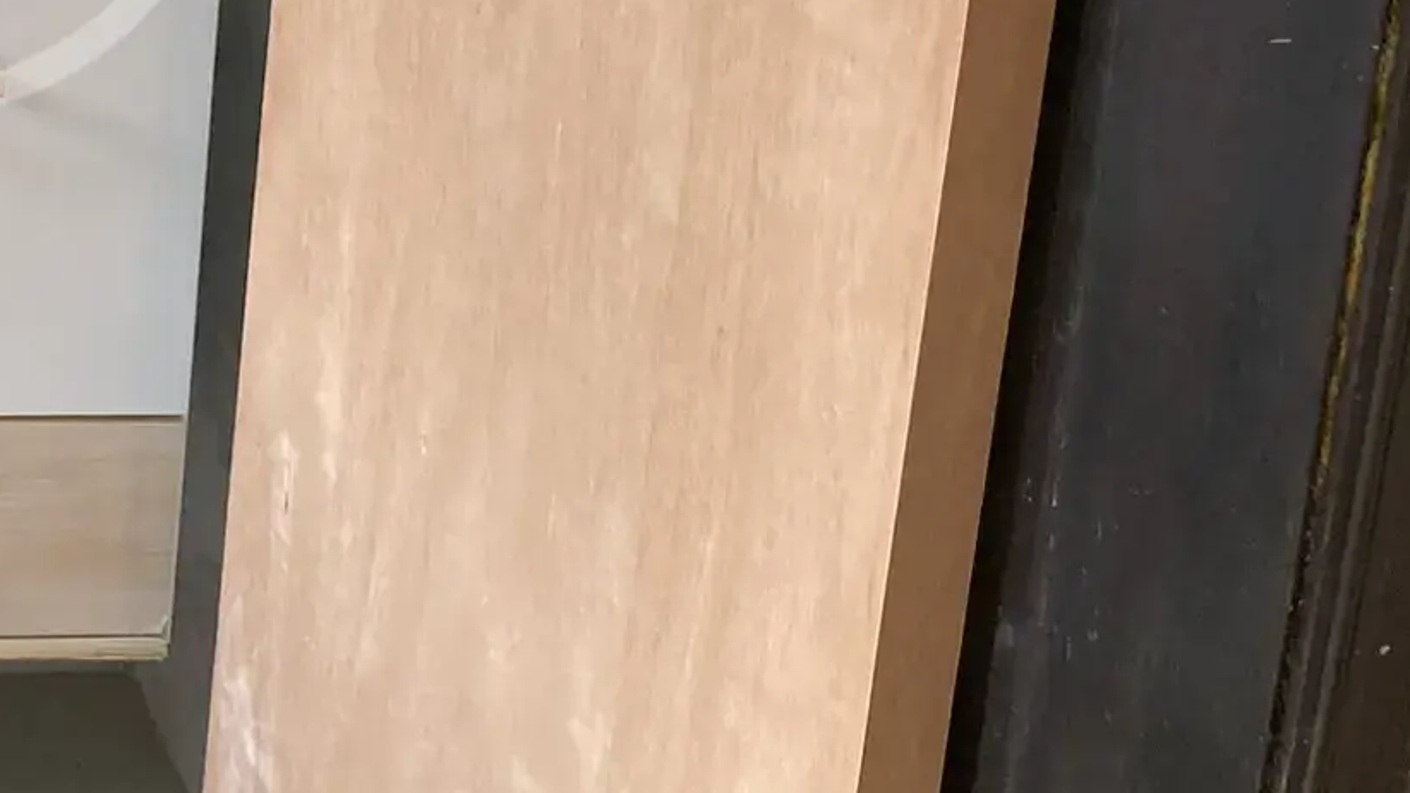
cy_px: -223
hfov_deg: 26.0
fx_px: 2841
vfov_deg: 15.2
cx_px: -101
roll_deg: -4.5
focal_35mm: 76
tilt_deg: -10.7
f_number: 1.8
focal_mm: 3.99
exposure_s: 1/60
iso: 125
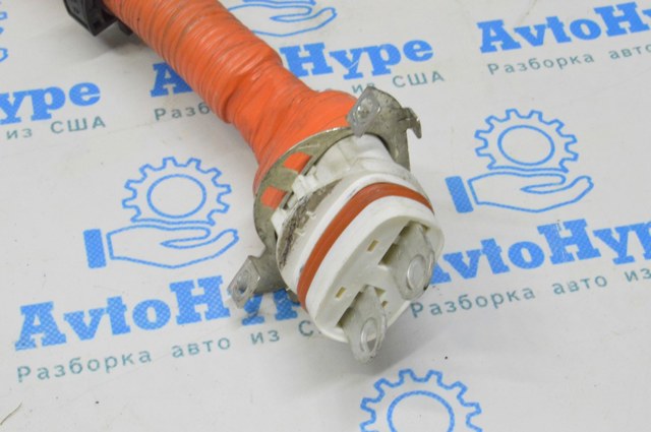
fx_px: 1490
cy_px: 216
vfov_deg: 16.5
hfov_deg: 24.6
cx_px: 326
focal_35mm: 82
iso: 6400
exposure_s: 1/20
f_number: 20
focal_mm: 55
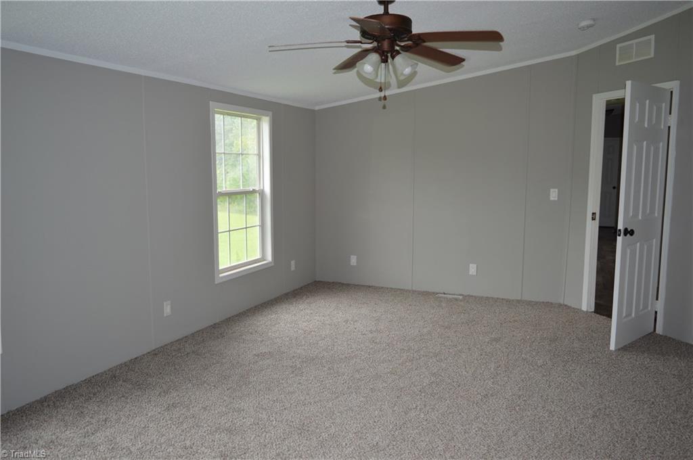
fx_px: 519
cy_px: 230
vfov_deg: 47.8
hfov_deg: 67.4
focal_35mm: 27
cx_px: 346
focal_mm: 18
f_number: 4
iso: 400
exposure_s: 1/80
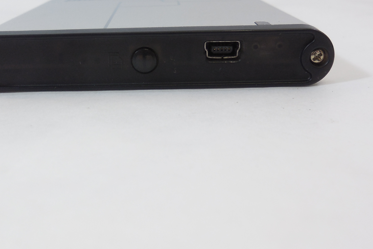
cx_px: 142
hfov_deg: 45.1
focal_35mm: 43
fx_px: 446
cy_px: 77
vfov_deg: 30.9
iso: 125
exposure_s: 1/40
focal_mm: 4.6
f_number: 3.5
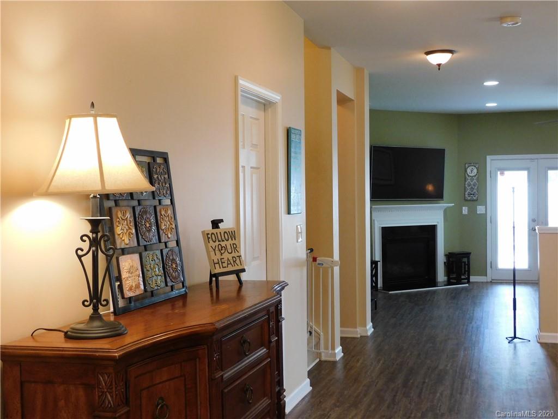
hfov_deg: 42.1
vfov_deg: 32.2
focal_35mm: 45
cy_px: 210
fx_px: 725
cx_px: 279
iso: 360
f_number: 4
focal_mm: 8.1
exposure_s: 1/30
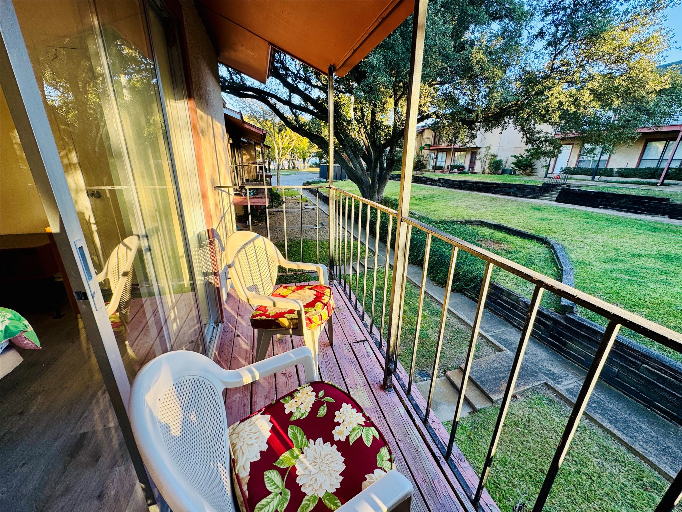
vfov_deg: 85.7
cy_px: 256
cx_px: 341
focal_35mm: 14
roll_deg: -1.5
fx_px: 276
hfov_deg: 102.1
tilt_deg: -19.8
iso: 40
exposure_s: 1/129
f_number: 2.2
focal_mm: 2.22
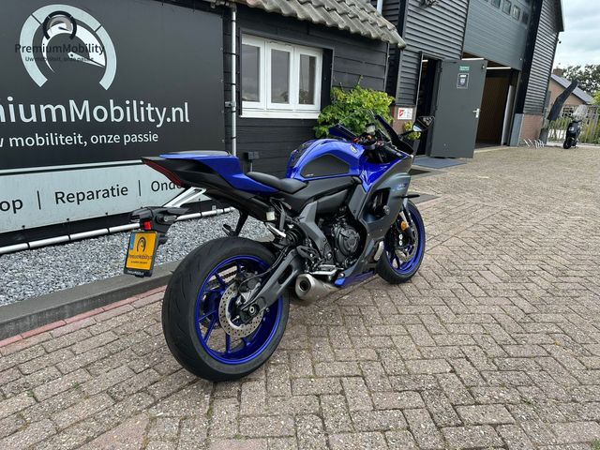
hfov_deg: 71.6
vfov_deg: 56.8
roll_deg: -2.9
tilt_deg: -15.5
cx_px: 300
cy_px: 225
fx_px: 416
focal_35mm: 24
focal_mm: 6.86
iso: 80
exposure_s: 1/529
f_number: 1.78
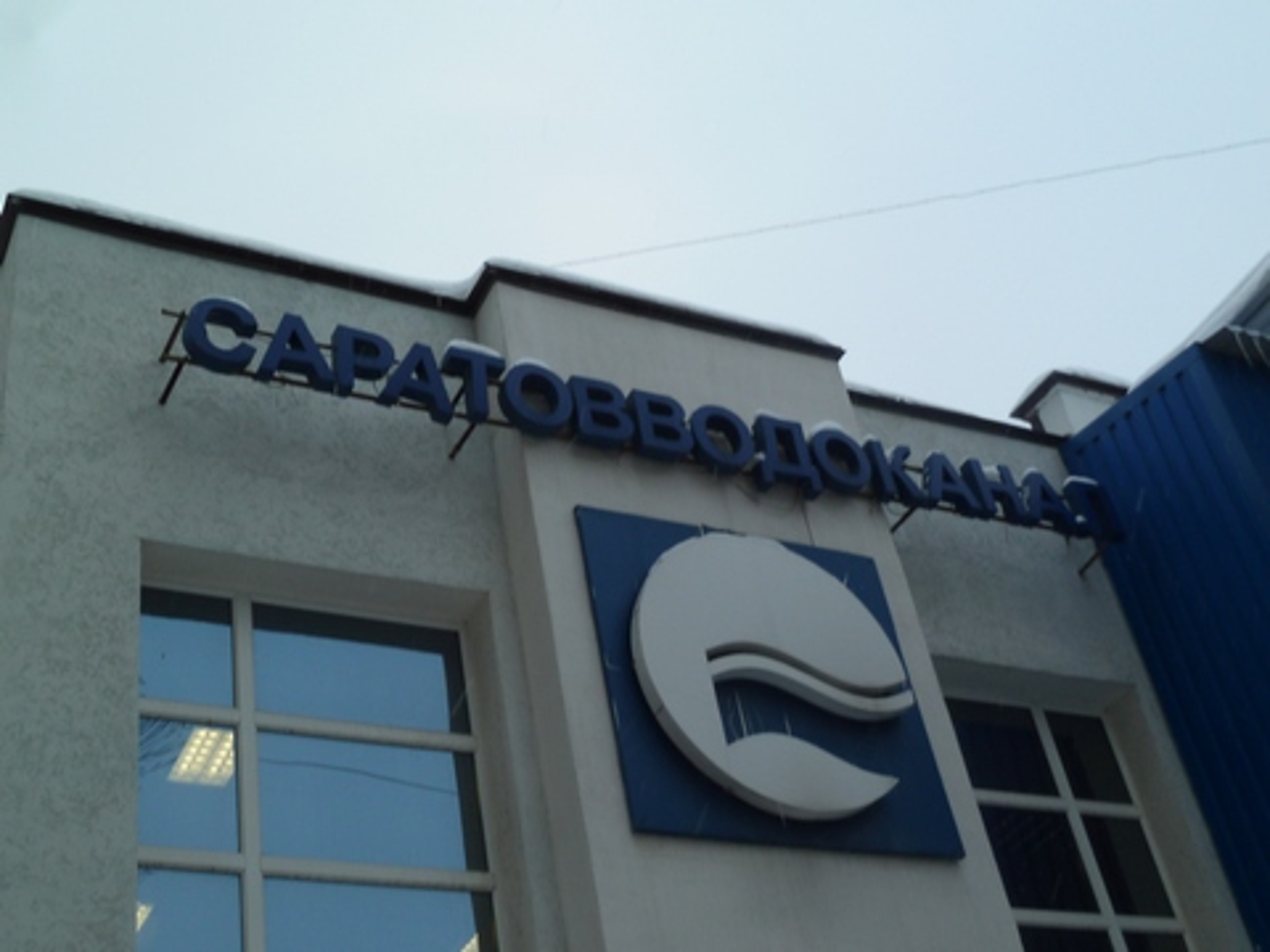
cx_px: 635
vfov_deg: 30.3
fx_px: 1761
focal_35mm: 48
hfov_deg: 39.7
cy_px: 476
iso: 80
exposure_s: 1/30
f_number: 3.8
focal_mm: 7.9
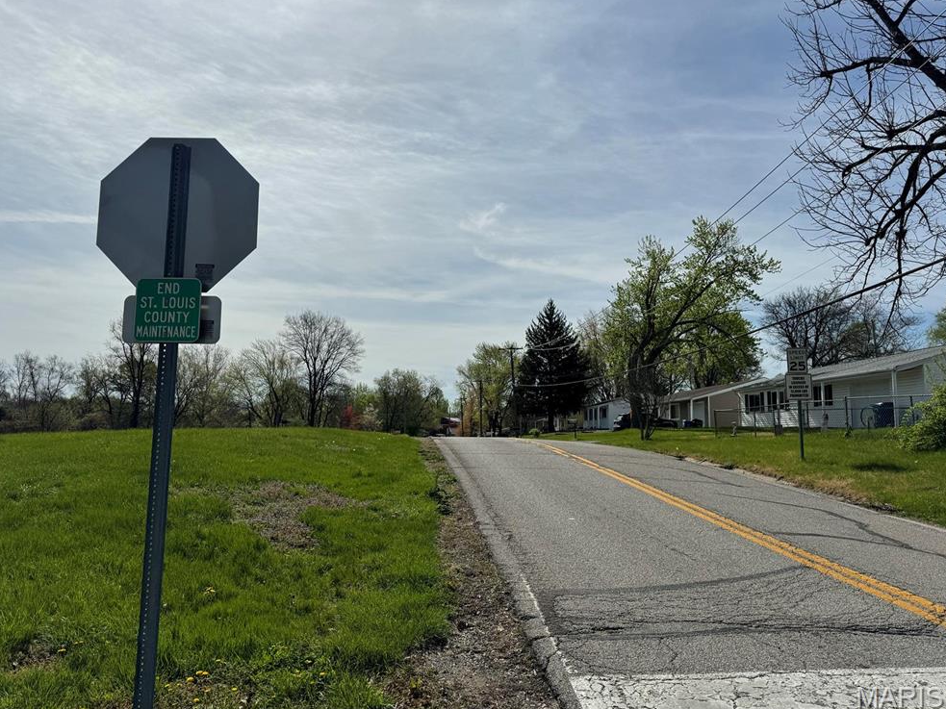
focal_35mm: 25
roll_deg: -0.6
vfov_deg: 54.9
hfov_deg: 69.4
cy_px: 348
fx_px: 683
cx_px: 460
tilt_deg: +7.9
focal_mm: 6.76
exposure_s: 1/15152
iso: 80
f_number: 1.78
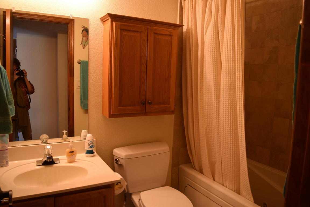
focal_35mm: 27
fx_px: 232
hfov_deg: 67.4
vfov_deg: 47.9
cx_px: 155
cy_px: 104
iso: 560
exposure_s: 1/60
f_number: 4
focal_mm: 18
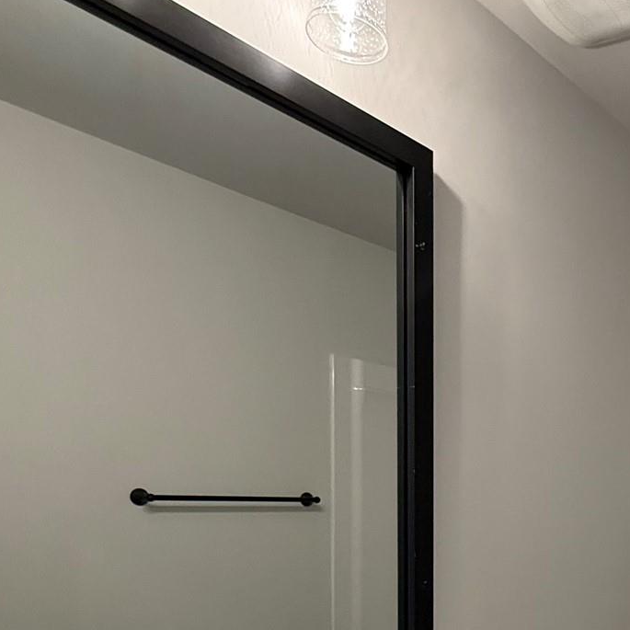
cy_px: 564
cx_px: 672
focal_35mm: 37
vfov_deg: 41.5
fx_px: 762
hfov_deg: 38.2
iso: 250
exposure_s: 1/120
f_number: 2.2
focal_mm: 2.22
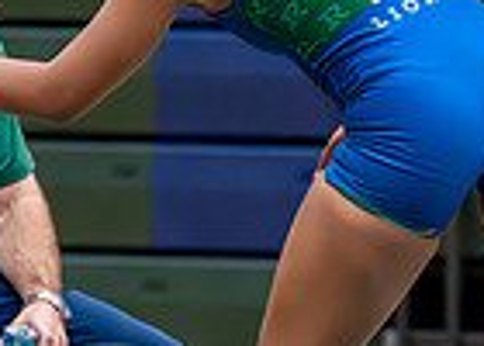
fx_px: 10103
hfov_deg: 2.7
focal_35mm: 735
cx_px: -84
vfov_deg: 2.0
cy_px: 5
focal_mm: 147
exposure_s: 1/1000
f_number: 3.2
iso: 6400
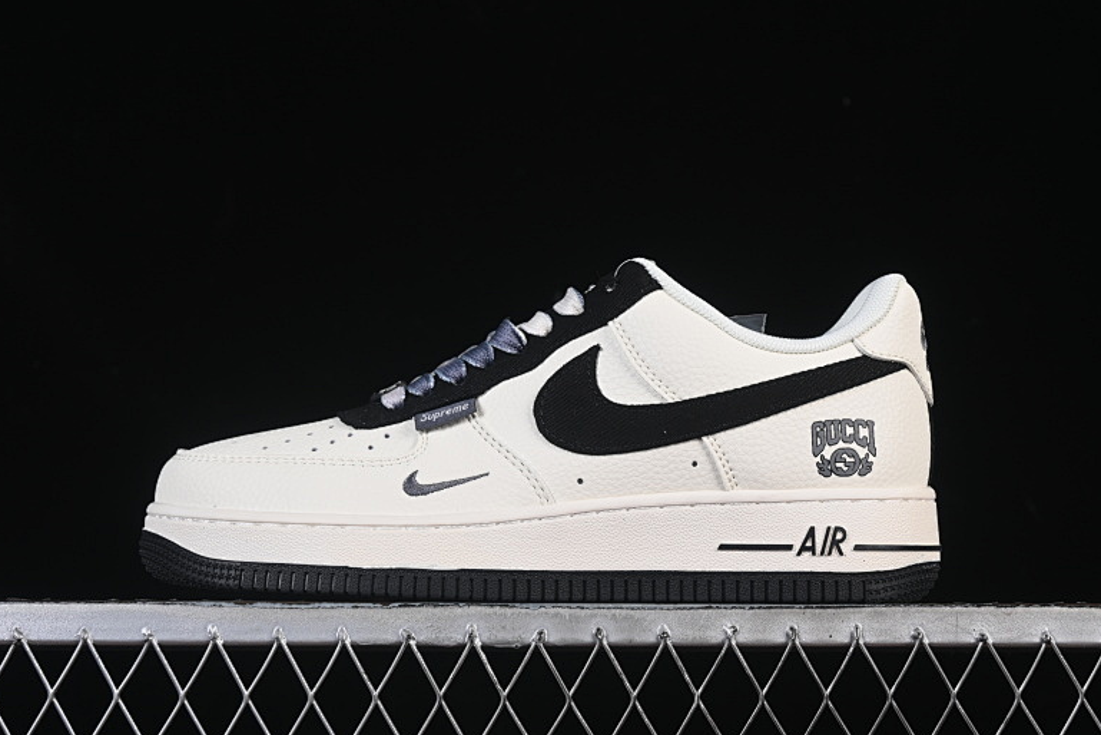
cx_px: 554
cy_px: 366
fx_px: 2386
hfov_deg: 26.0
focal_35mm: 78
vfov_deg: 17.5
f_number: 8
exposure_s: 1/80
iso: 160
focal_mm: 50
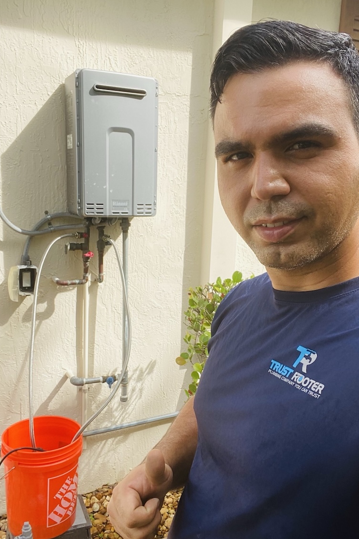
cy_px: 280
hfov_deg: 39.9
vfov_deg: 57.2
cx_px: 192
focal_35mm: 33
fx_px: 494
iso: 25
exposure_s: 1/246
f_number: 2.2
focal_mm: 2.71
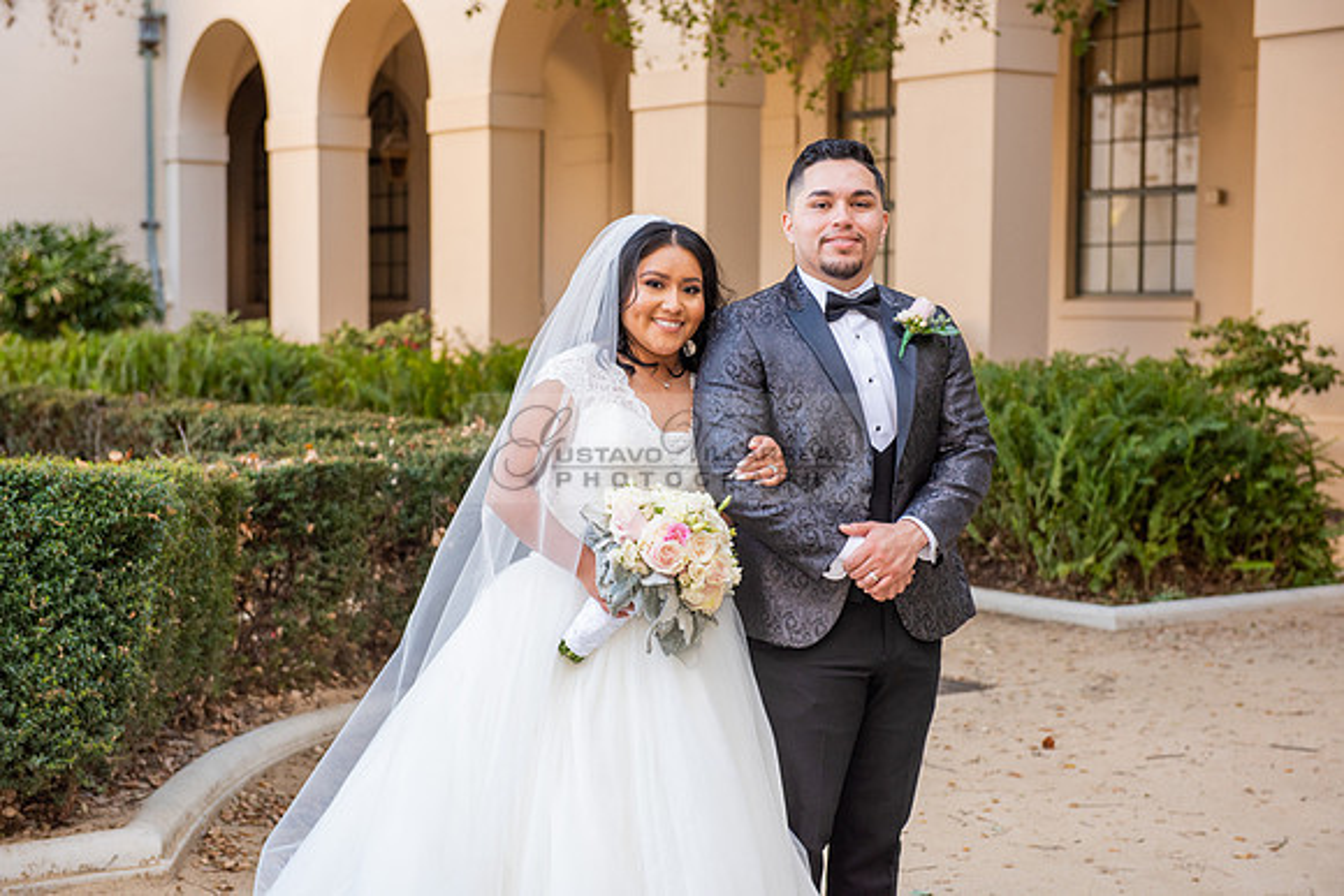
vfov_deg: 21.9
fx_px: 2315
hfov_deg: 32.4
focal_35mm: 62
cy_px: 448
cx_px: 672
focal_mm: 62
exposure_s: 1/200
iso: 640
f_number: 4.5
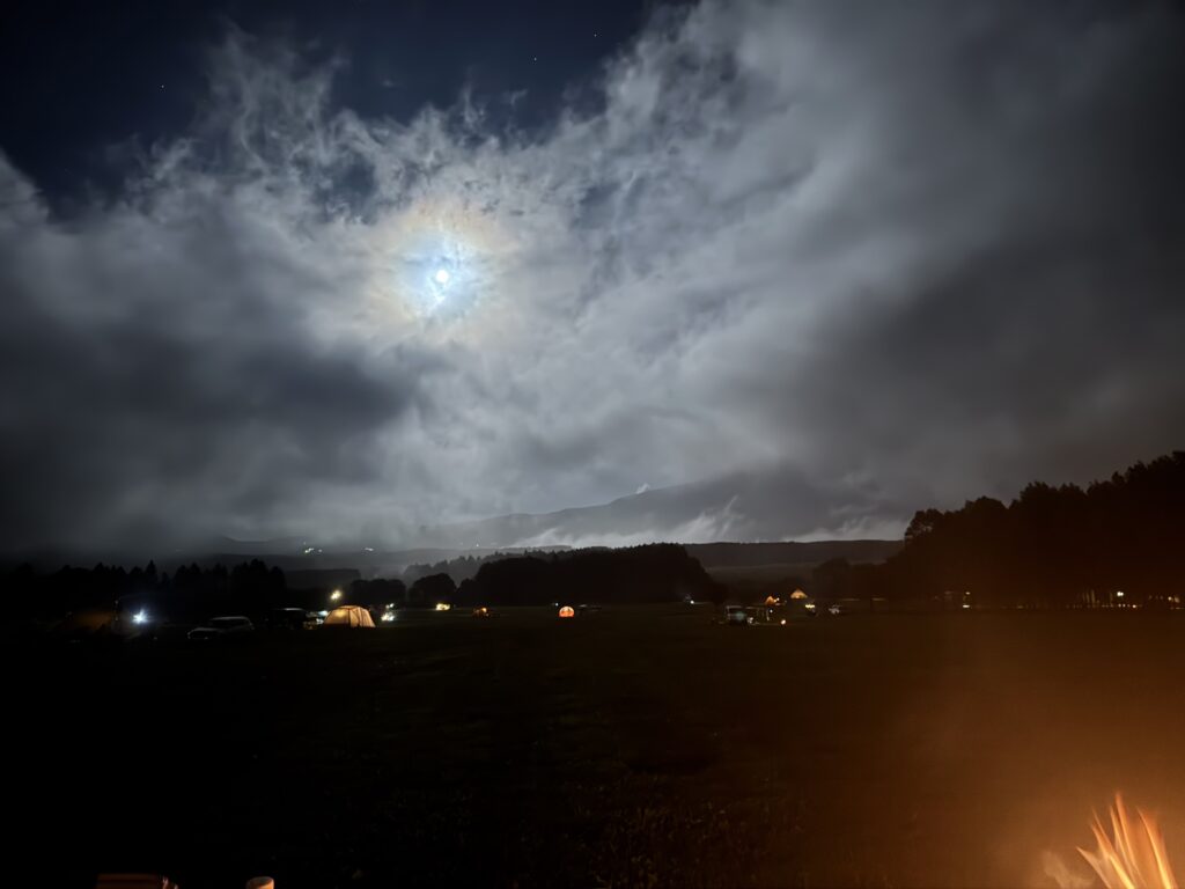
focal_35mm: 24
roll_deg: +1.5
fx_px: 822
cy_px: 444
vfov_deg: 56.8
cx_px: 592
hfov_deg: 71.6
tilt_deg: +9.0
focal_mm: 6.76
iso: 2500
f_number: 1.78
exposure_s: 1/5
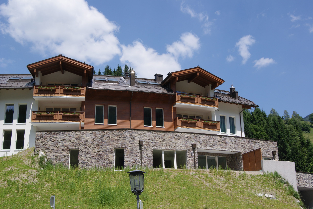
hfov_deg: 37.8
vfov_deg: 25.8
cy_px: 104
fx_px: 457
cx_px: 156
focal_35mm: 52
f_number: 13
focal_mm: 35
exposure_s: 1/160
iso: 100
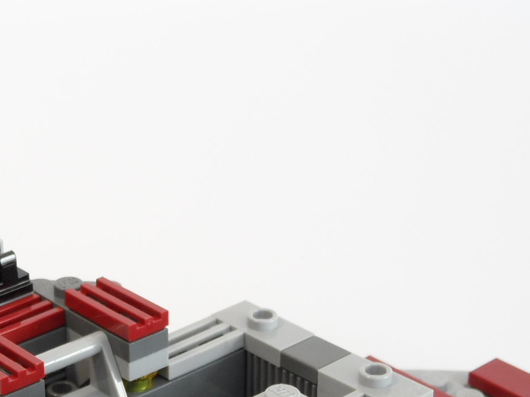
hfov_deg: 20.5
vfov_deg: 16.1
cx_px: -65
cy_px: 308
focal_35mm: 91
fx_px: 1393
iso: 80
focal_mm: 6.5
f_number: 3.6
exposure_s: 1/15
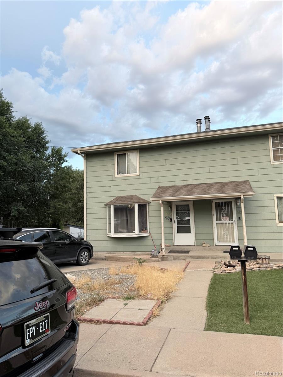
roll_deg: +1.3
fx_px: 262
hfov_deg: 56.8
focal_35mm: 24
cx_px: 142
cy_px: 188
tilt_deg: +5.4
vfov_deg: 71.6
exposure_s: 1/121
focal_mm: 6.76
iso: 50
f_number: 1.78
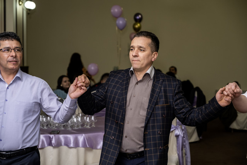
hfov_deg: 26.3
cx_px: 124
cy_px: 82
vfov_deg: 17.7
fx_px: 528
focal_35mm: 77
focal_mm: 51.6
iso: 1000
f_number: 2.8
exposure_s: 1/160
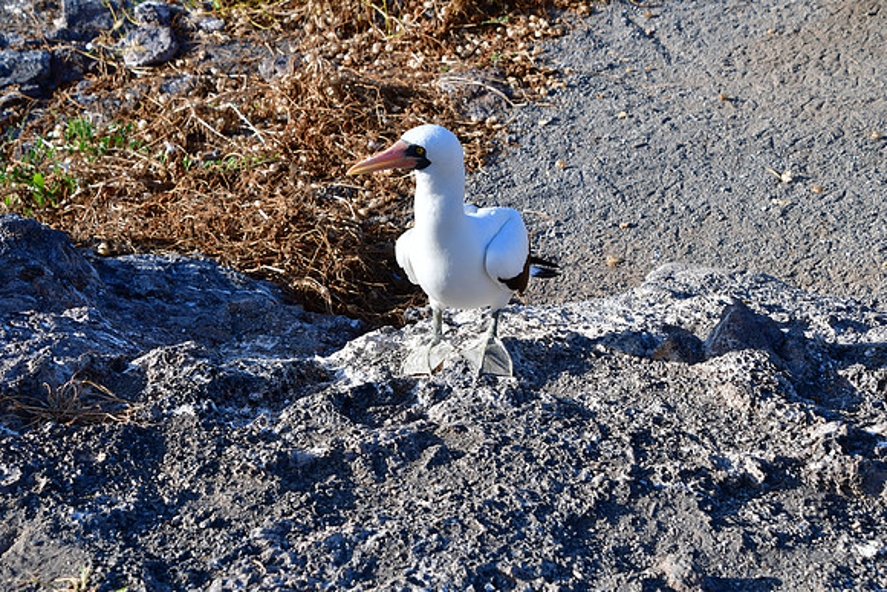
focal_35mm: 72
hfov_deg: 28.1
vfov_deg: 18.9
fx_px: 1774
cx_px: 444
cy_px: 296
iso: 200
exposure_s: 1/640
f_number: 9
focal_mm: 48
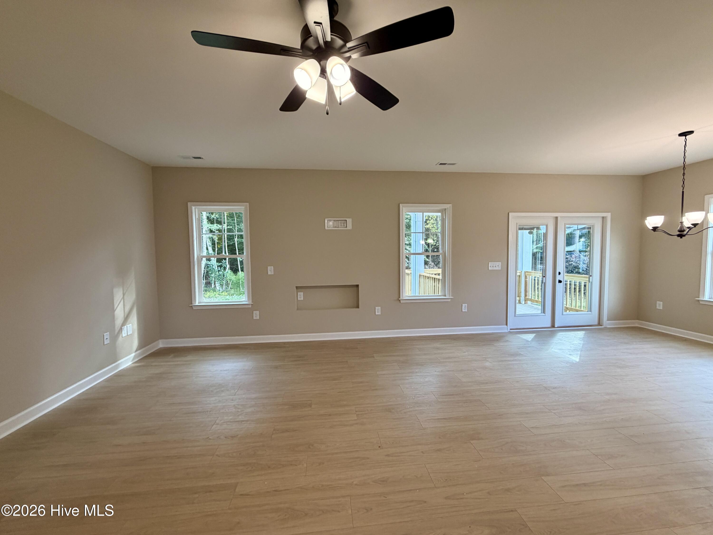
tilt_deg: -3.0
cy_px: 268
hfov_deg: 102.1
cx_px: 356
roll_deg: +0.2
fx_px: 288
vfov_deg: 85.7
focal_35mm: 14
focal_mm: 2.22
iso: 200
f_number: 2.2
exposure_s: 1/120
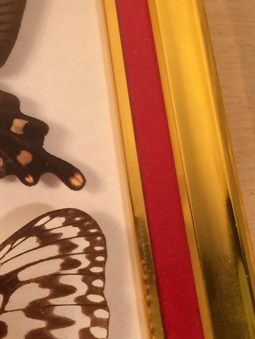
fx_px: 874
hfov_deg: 15.7
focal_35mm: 89
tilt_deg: -66.0
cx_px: -82
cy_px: 225
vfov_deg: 21.9
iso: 64
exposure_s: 1/33
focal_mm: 4.15
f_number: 2.2
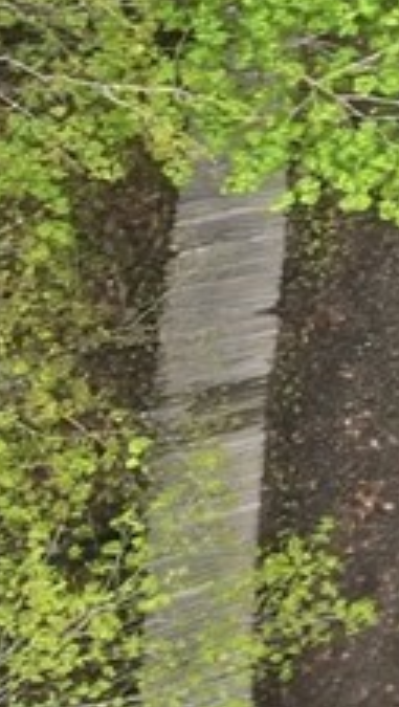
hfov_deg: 3.6
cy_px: -176
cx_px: 3079
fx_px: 4465
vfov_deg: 8.9
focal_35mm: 238
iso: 100
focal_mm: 12.3
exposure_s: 1/120
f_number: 2.8
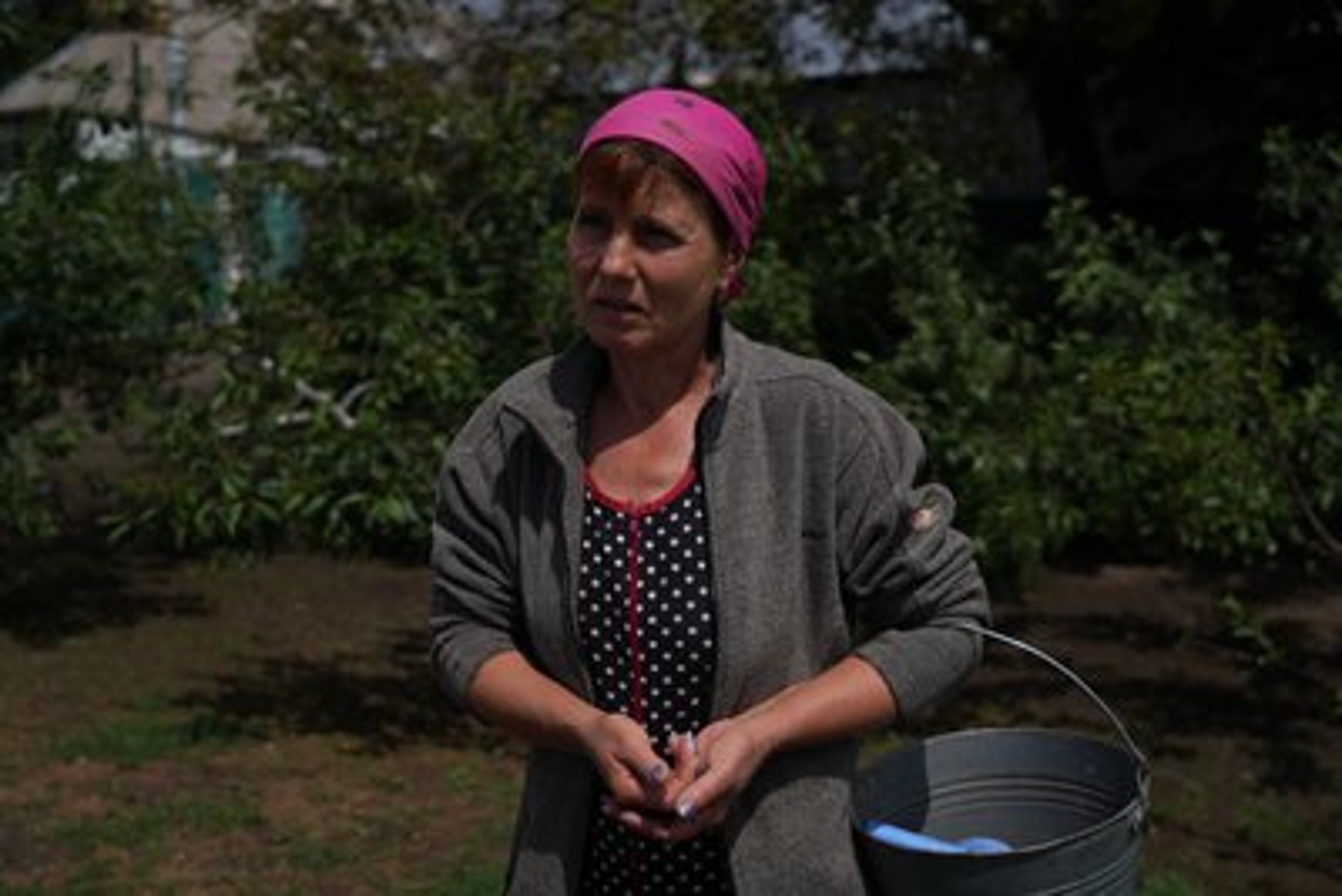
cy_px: 448
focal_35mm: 42
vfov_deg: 31.9
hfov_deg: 46.4
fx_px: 1566
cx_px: 671
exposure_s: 1/4000
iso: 100
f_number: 4
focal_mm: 42
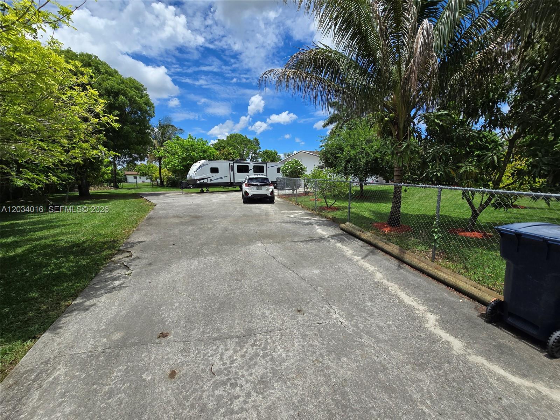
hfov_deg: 106.2
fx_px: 210
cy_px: 210
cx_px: 280
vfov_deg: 89.9
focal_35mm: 13
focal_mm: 2.2
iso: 50
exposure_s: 1/3160
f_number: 2.2
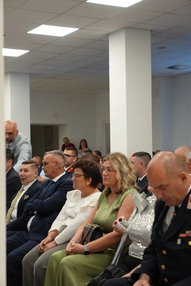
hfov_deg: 19.5
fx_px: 556
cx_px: 96
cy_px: 143
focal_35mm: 70
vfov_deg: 28.8
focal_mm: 70
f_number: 4
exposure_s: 1/160
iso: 1600
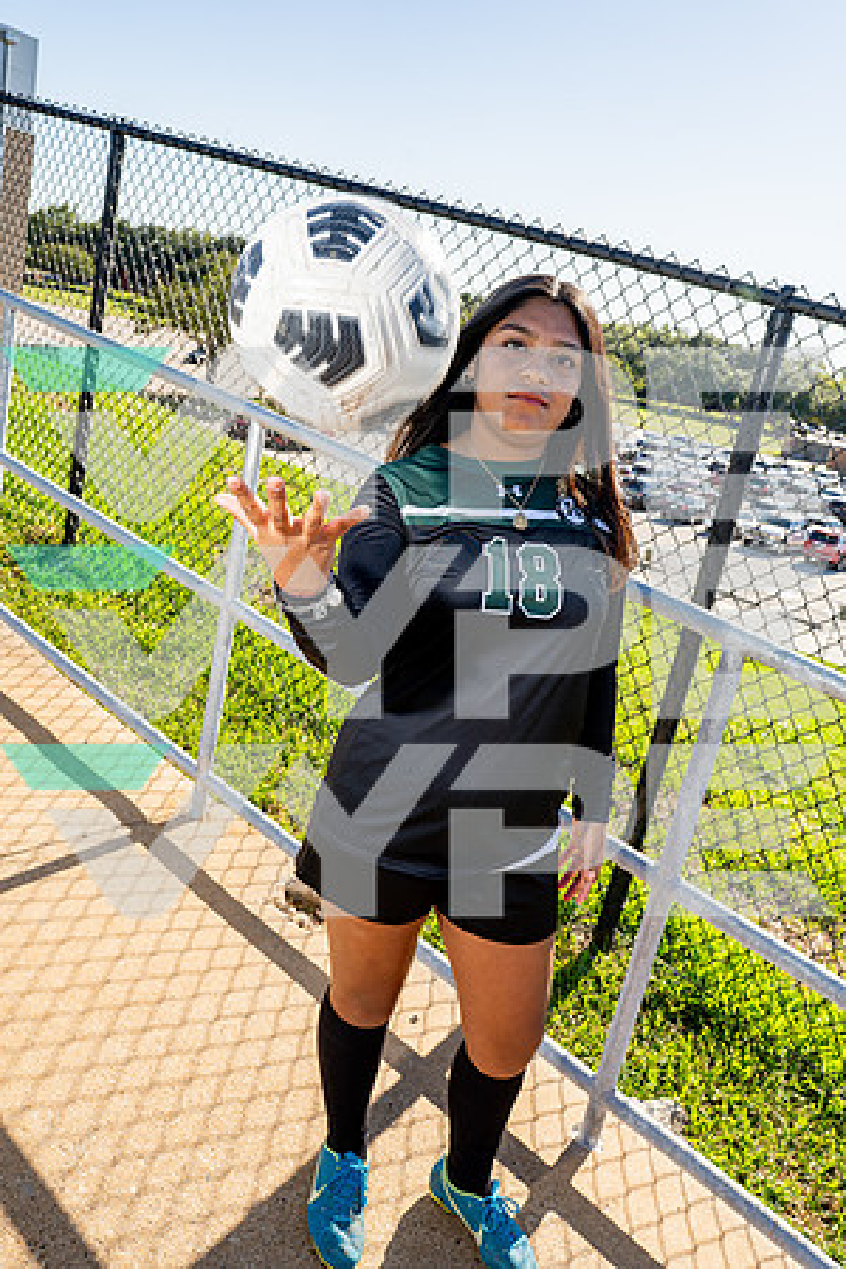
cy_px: 634
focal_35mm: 30
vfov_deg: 61.9
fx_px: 1057
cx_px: 423
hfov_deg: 43.6
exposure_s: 1/250
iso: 100
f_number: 8
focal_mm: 30
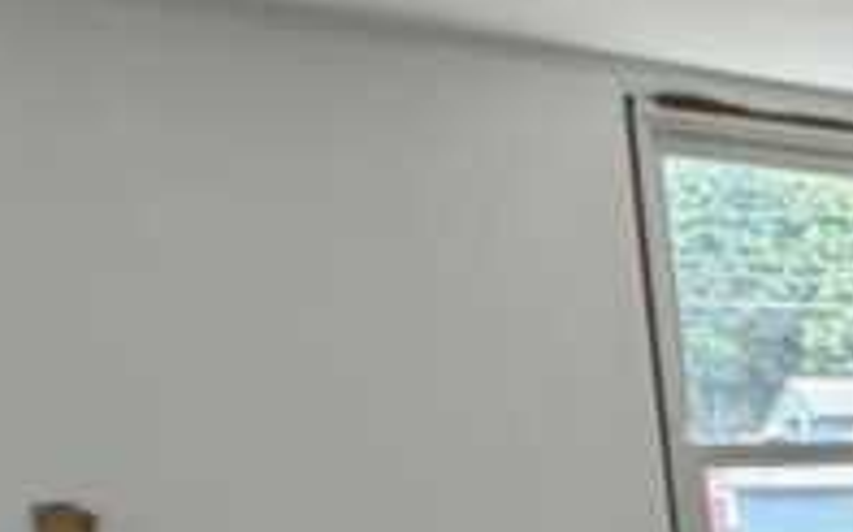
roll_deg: +2.2
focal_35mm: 77
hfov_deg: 16.1
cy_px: 653
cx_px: 1927
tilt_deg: -6.1
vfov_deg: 16.2
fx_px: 1790
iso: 100
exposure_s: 1/120
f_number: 2.2
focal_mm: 2.22
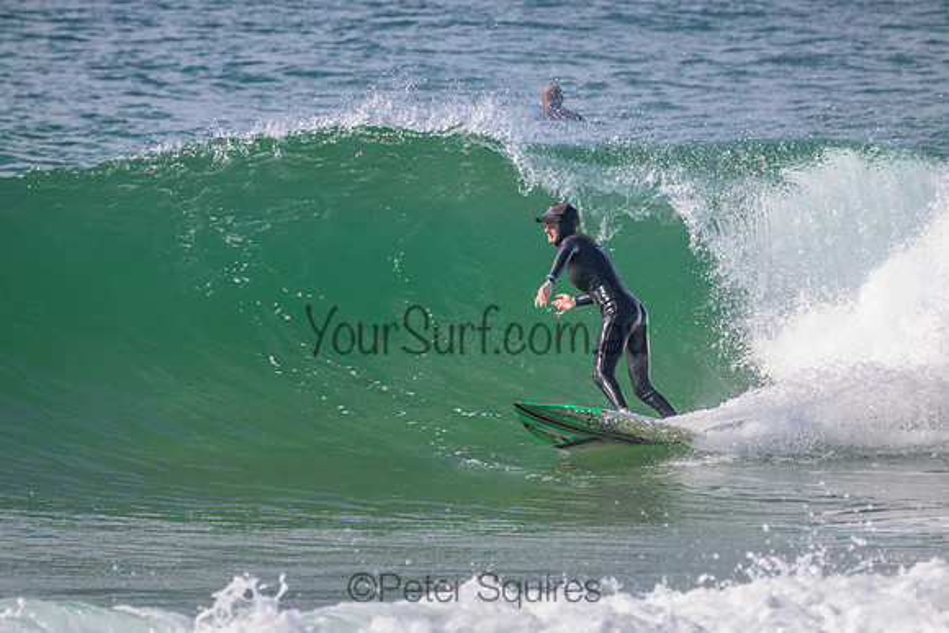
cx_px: 474
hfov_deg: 2.6
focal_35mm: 800
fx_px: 21093
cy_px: 316
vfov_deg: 1.7
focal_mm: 800
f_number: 11
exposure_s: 1/2000
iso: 1800
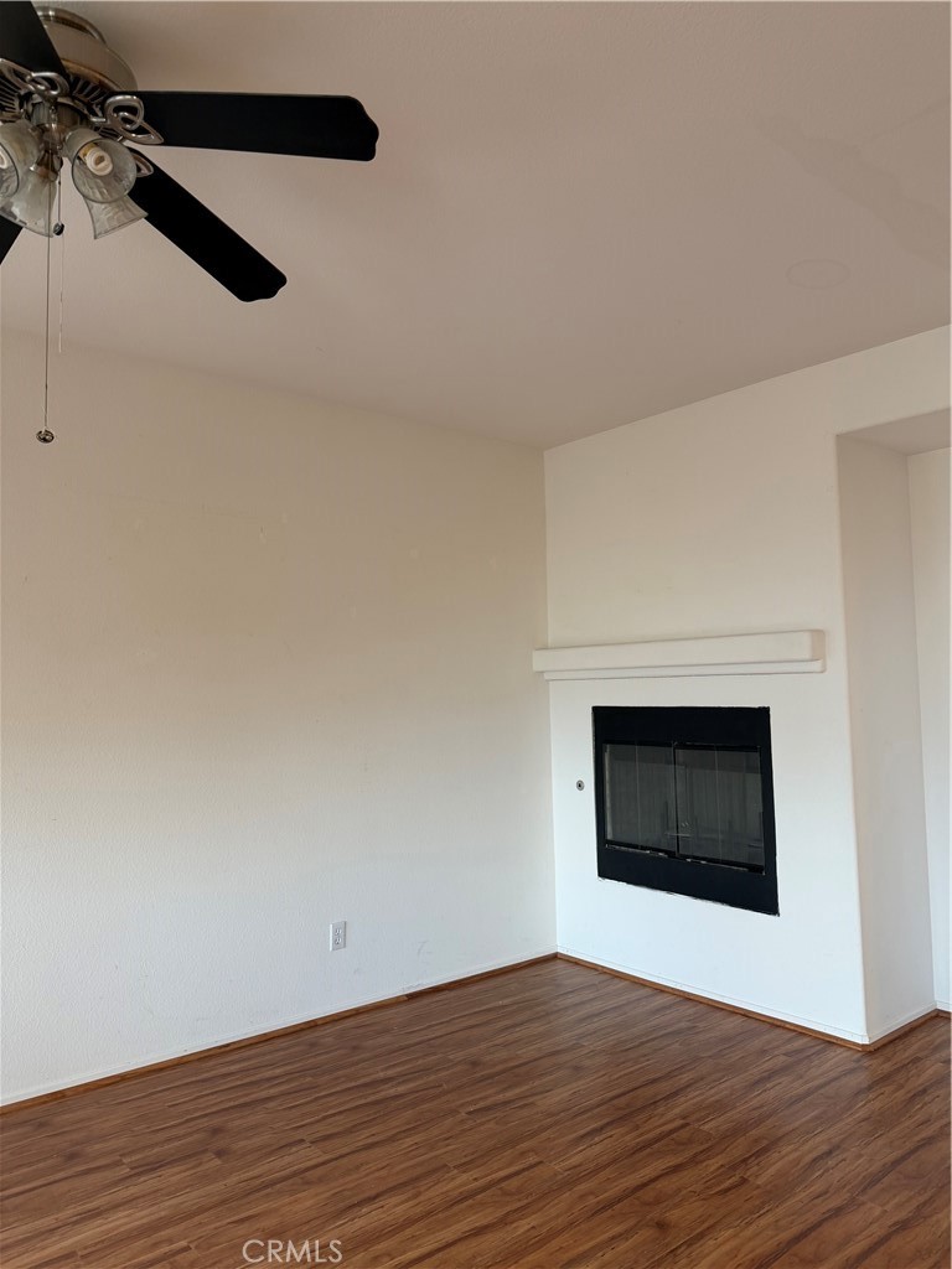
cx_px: 476
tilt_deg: +5.4
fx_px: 880
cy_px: 634
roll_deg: +2.4
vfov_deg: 71.6
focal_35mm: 24
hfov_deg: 56.8
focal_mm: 6.76
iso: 160
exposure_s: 1/60
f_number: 1.78
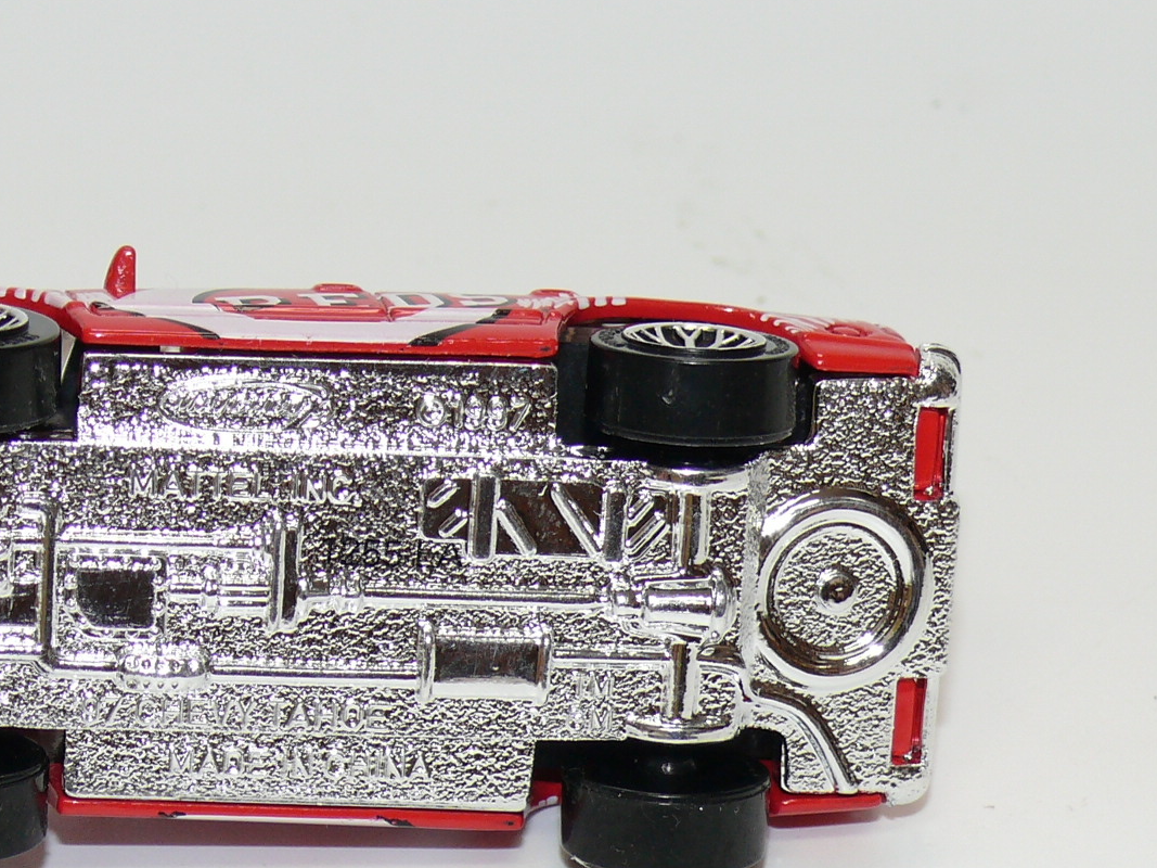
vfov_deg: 9.7
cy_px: 496
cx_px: 413
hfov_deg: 12.9
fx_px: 5113
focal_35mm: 153
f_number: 4
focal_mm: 13.4
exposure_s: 1/30
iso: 100
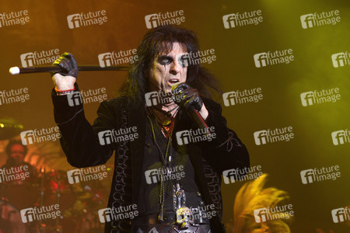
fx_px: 564
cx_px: 175
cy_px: 116
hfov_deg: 34.5
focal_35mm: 58
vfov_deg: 23.4
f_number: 3.5
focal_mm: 58
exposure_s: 1/400
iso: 1600
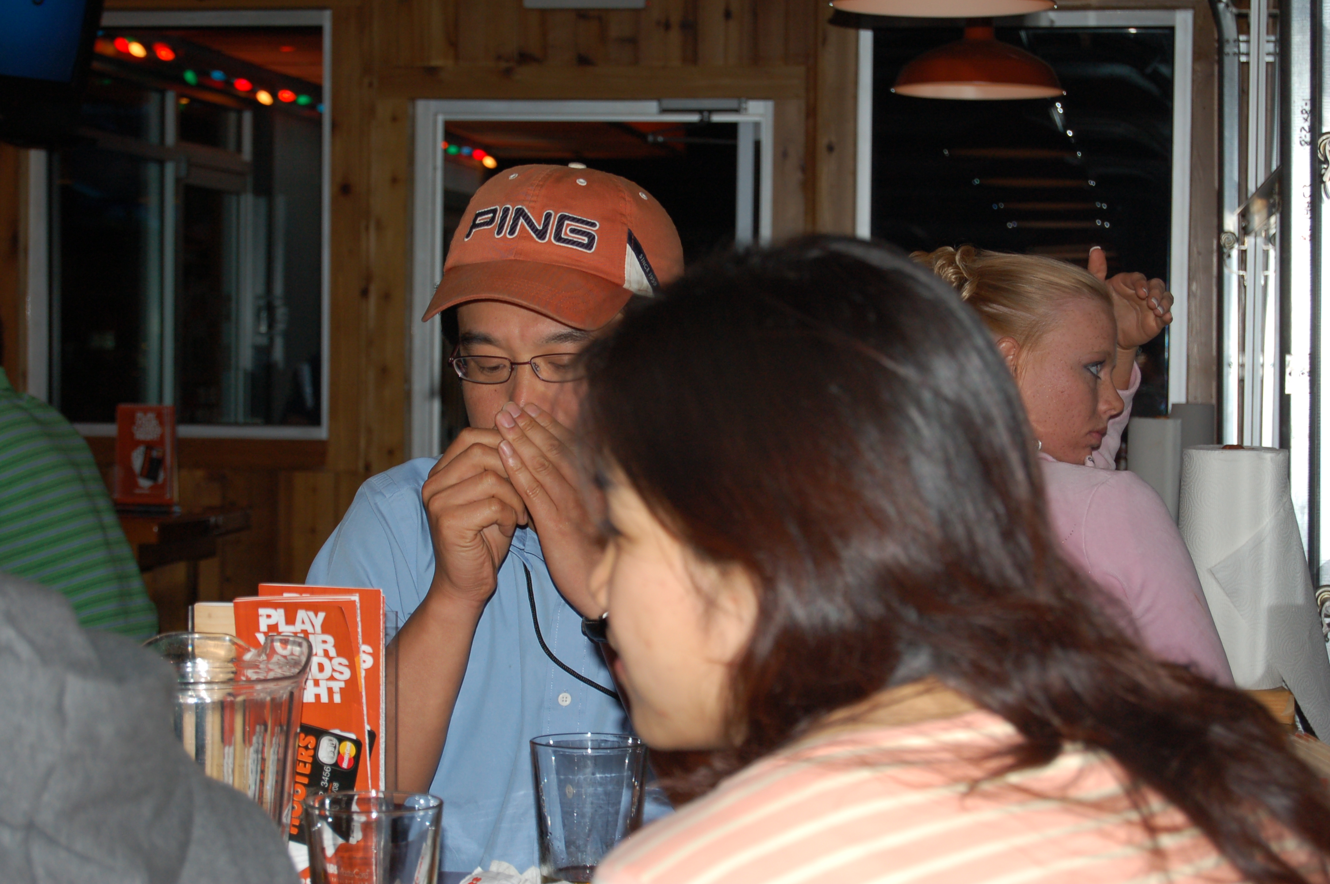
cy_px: 442
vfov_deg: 16.5
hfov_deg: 24.6
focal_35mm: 82
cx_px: 665
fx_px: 3045
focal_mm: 55
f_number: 5.6
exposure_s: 1/60
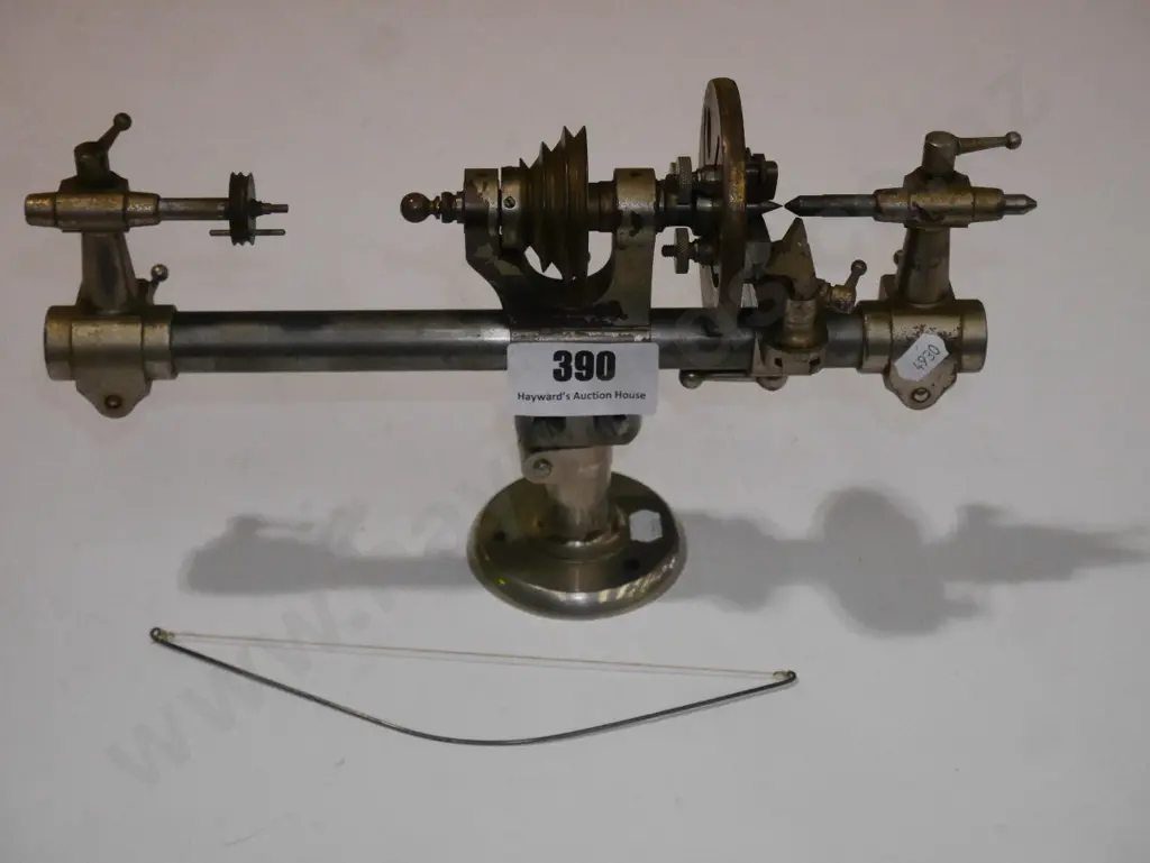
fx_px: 2127
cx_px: 575
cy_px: 432
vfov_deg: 22.9
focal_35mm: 64
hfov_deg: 30.3
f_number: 5.6
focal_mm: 32
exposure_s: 1/250
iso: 3200
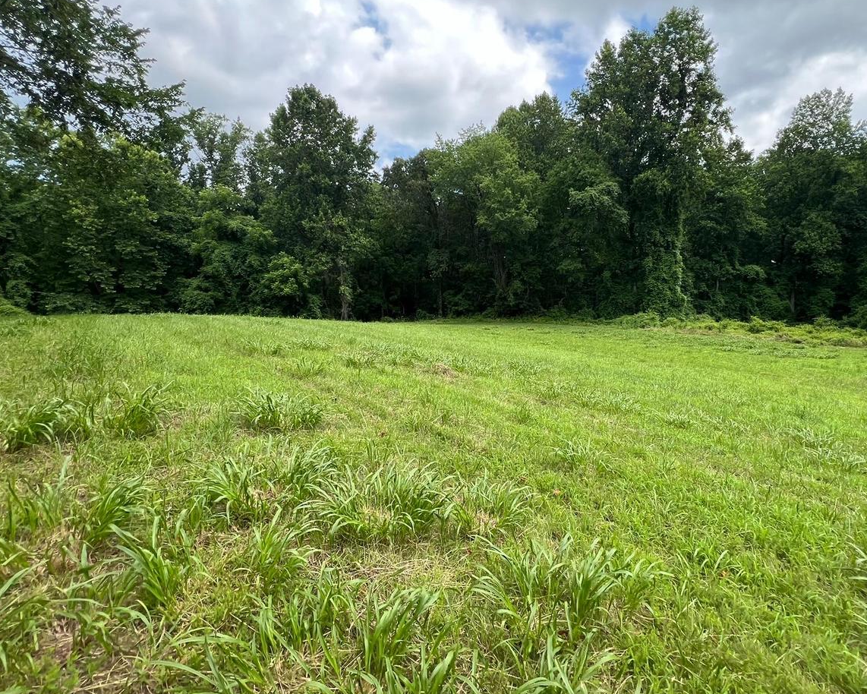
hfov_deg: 92.6
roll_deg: +1.0
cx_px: 492
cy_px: 364
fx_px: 411
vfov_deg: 80.3
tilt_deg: -17.3
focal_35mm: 16
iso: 32
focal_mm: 1.57
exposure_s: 1/367
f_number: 1.8
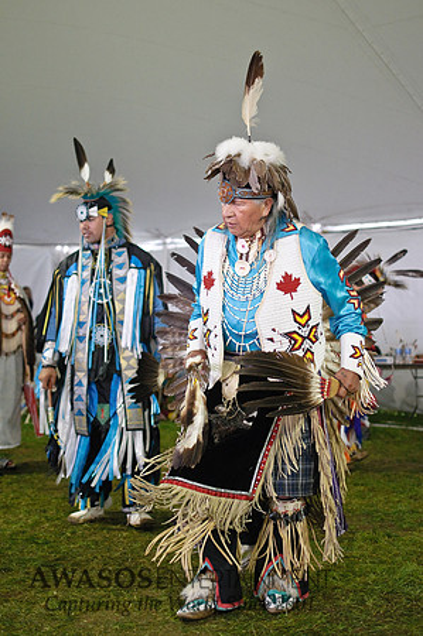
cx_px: 212
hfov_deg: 25.7
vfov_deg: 37.9
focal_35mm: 52
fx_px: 927
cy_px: 318
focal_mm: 35
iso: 1600
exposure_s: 1/500
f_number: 1.8
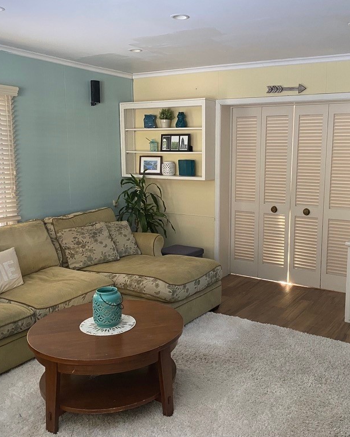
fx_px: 440
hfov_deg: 43.0
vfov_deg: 52.8
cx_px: 223
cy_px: 219
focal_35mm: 34
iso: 400
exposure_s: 1/60
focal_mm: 4.25
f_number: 1.8
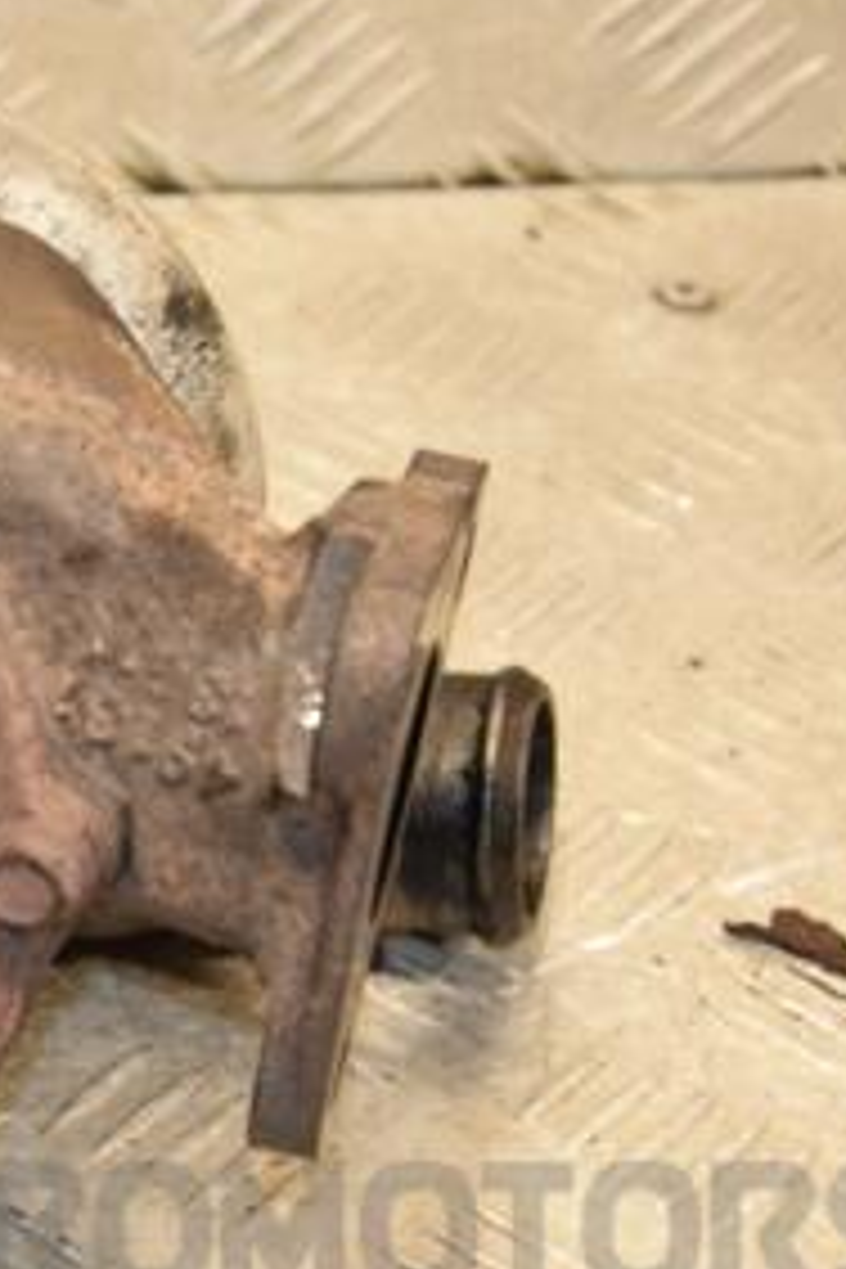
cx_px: -333
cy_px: 630
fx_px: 7437
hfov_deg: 6.4
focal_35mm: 211
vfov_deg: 9.8
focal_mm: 66
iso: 800
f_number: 5.3
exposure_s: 1/125
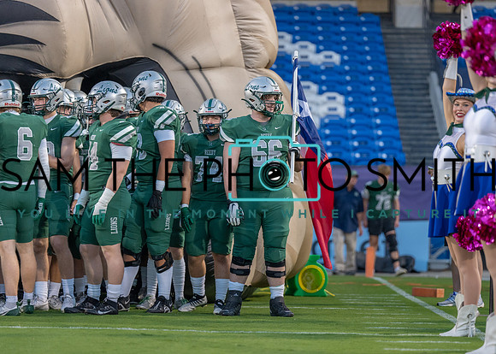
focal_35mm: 167
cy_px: 177
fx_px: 2346
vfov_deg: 8.6
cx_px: 248
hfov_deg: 12.1
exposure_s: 1/1000
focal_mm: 159
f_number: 2.8
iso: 2000
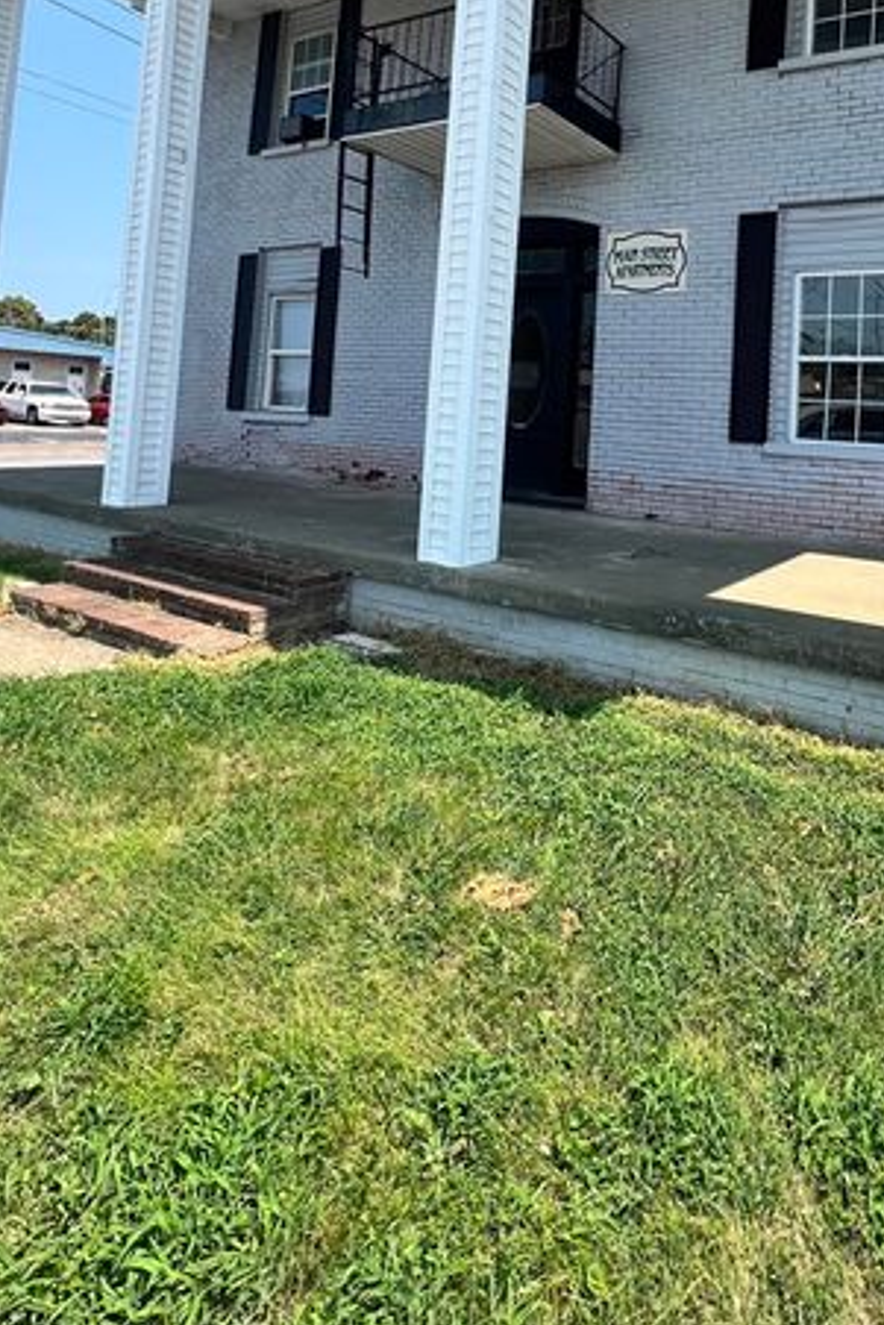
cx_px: 684
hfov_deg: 58.1
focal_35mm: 20
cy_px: 389
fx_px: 736
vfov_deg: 79.7
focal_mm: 1.57
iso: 32
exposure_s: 1/853
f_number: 1.8
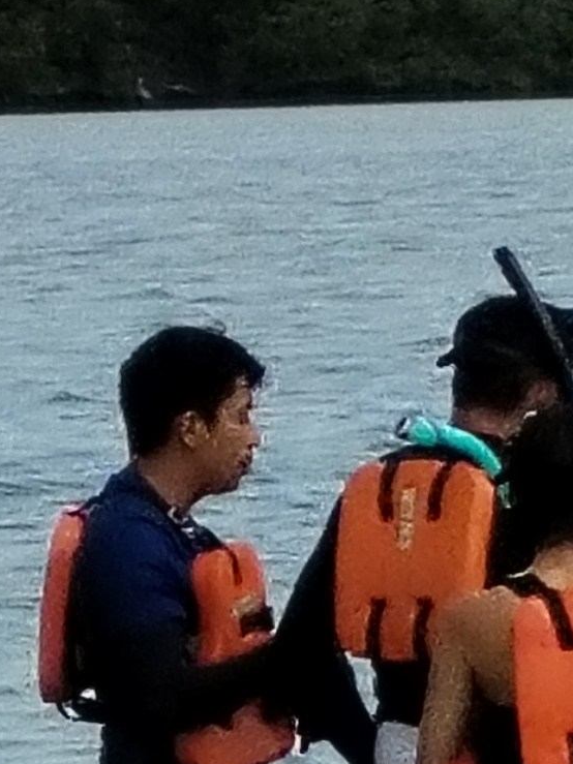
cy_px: 1103
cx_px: 192
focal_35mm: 686
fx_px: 15145
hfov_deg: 2.2
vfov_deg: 2.9
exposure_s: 1/1722
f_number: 1.8
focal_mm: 4.75
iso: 100
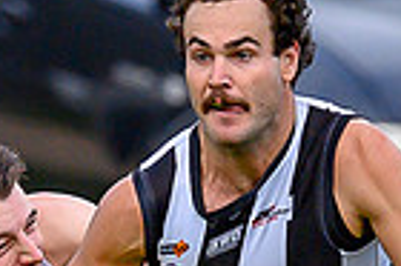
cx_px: 73
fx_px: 54783
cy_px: 323
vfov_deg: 0.3
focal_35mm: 4924
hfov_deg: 0.4
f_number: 4
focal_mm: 500
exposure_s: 1/1600
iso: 450
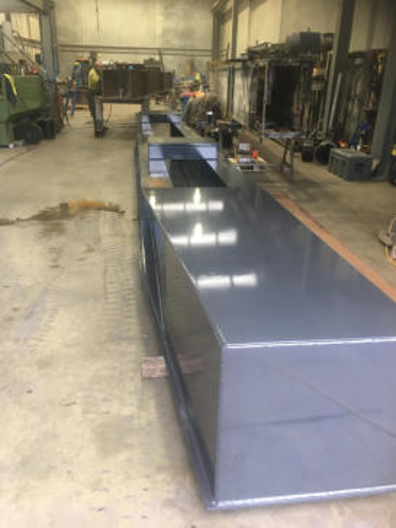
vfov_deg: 61.7
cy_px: 264
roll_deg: -1.0
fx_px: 442
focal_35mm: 29
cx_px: 198
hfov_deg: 48.2
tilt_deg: -21.1
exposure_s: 1/33
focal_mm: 4.15
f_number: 2.2
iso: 100
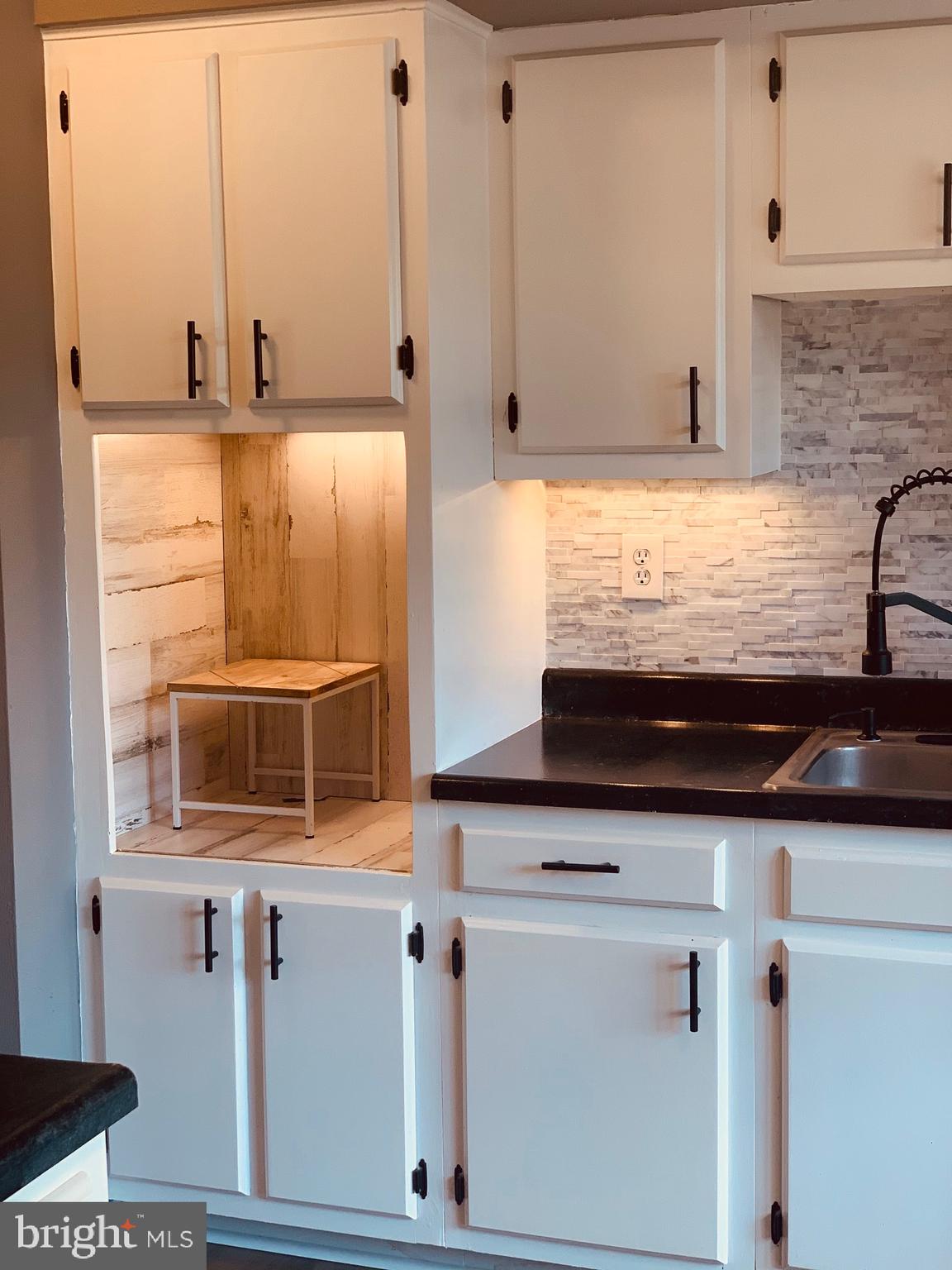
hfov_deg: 28.0
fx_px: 1907
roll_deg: +0.6
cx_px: 476
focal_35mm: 52
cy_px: 635
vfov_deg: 36.8
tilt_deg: -6.7
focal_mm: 6
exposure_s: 1/120
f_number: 2.4
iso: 64
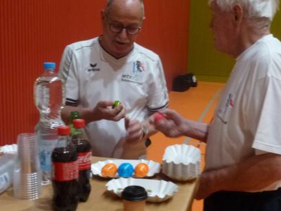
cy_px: 95
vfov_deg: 29.1
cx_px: 156
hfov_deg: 38.1
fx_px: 406
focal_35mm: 50
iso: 400
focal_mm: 7.4
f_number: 3.9
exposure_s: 1/50
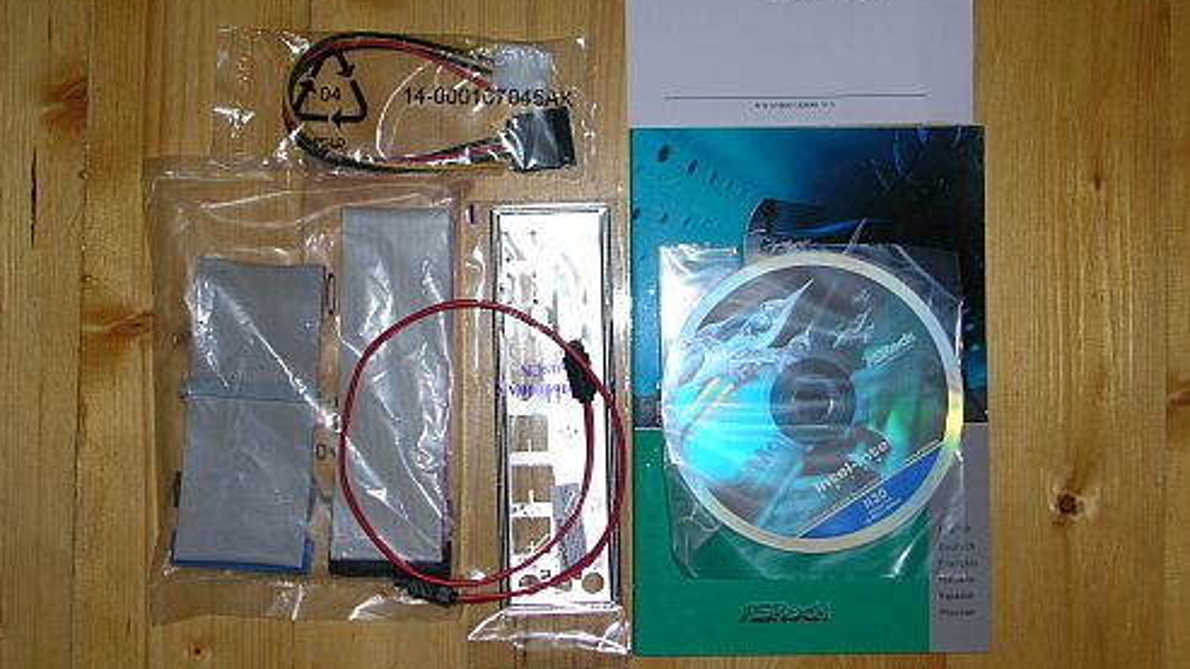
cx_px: 589
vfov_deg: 18.8
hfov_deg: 32.8
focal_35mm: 64
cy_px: 283
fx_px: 2019
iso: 50
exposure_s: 1/60.1
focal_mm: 9.6
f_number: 3.5
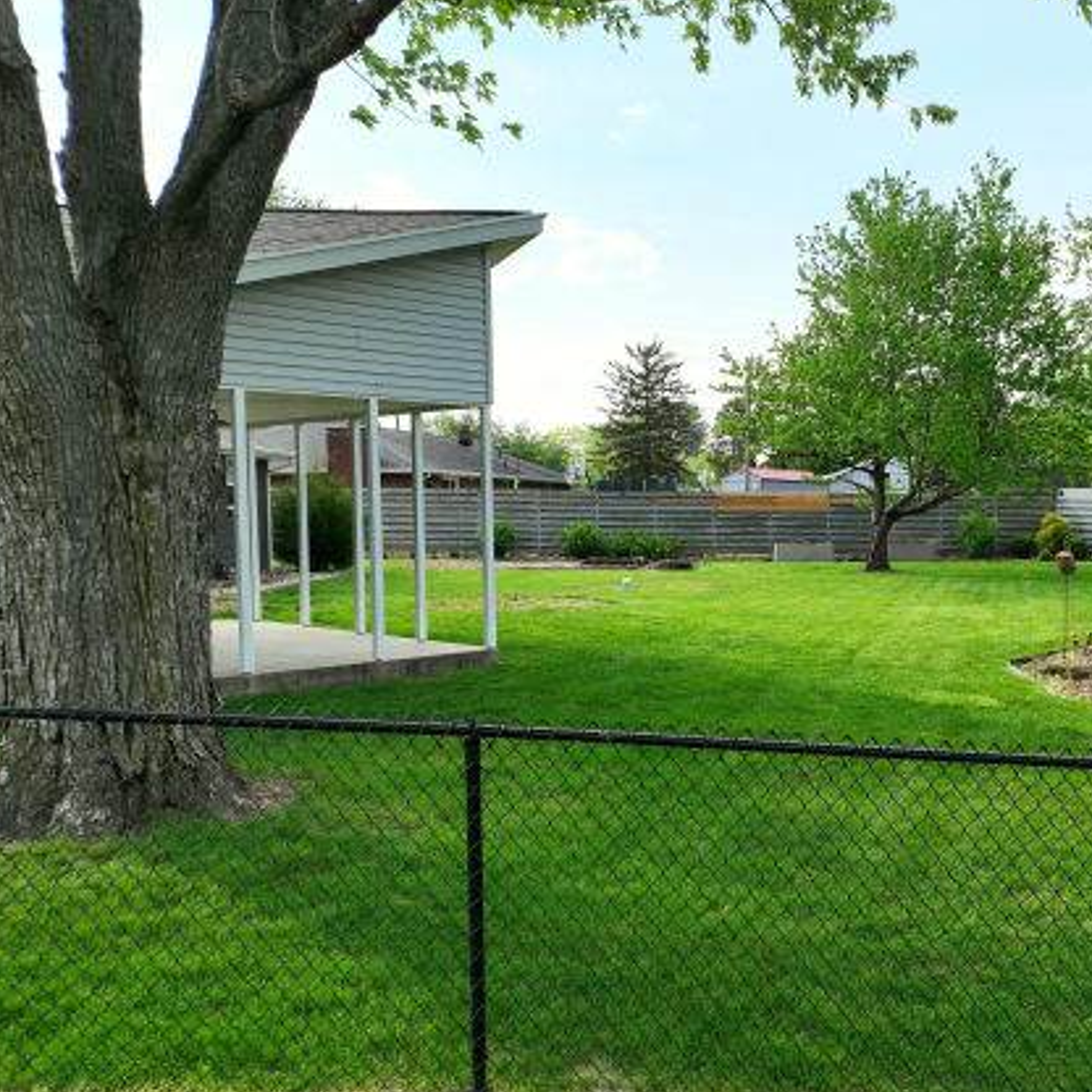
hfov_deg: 46.8
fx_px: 1213
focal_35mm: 34
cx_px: 807
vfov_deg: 48.4
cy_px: 596
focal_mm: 12.29
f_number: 2.8
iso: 370
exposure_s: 1/2000
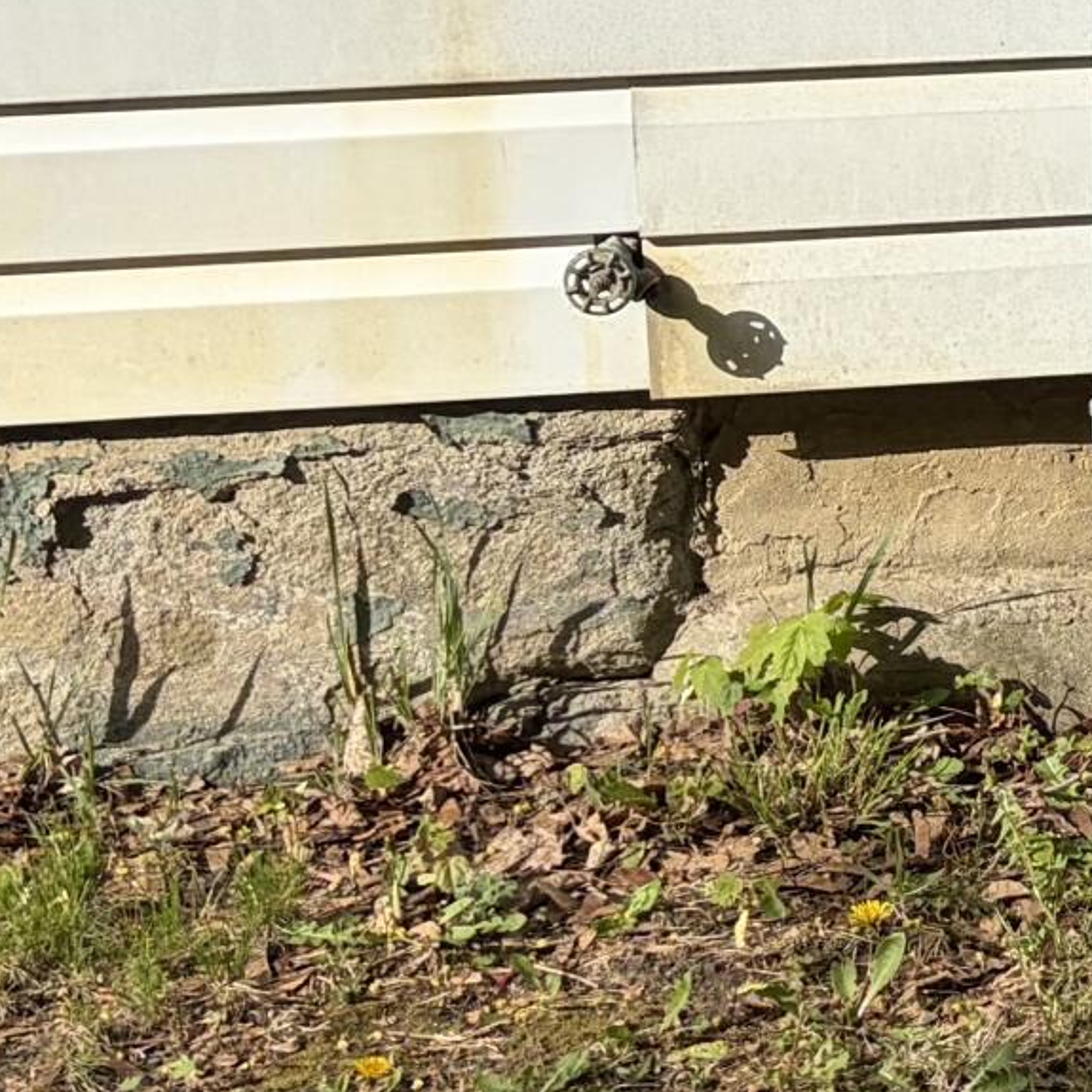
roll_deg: +0.4
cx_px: 1988
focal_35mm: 120
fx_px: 4283
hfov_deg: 13.1
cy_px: 76
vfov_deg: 14.4
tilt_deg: -13.0
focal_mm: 5.96
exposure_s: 1/6329
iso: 50
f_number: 1.6
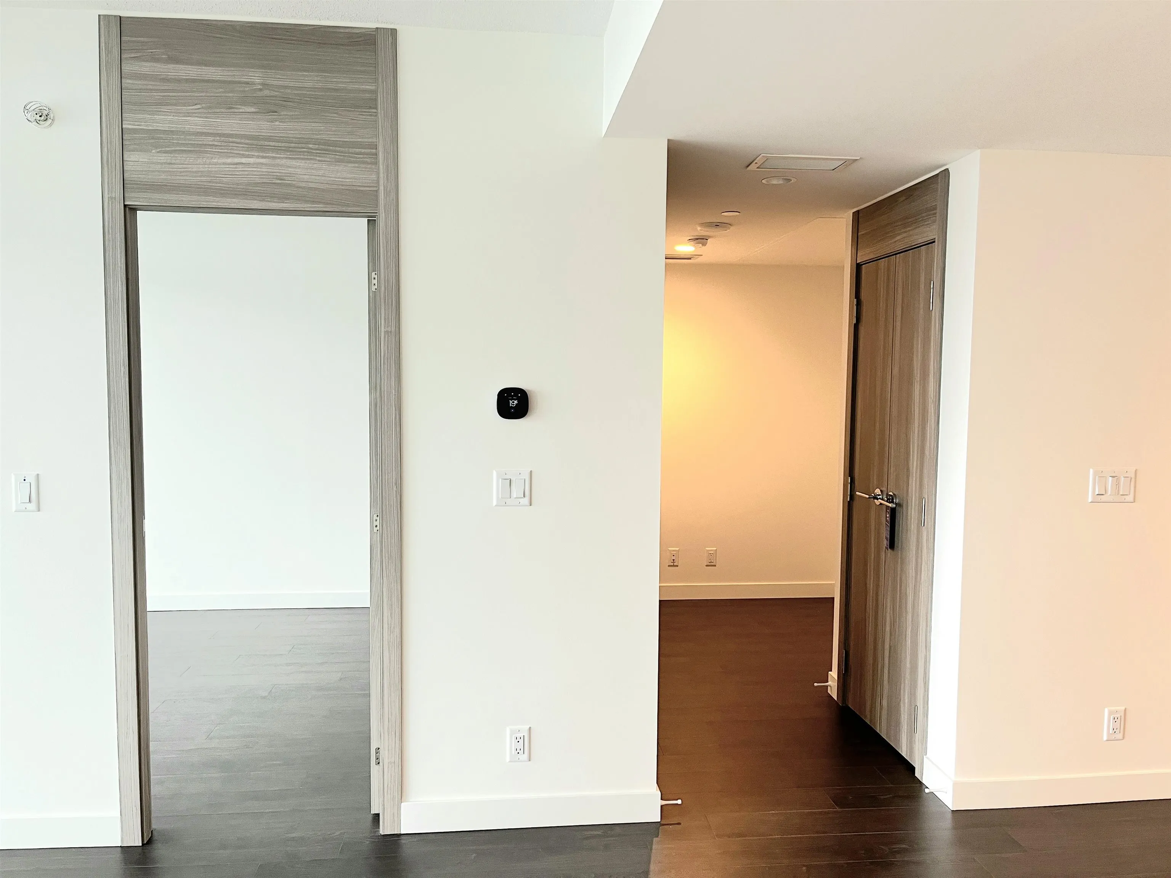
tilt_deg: -4.6
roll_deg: +0.0
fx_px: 880
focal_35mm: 26
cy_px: 439
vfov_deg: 53.1
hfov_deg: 67.3
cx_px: 586
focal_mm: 5.1
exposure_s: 1/60.2
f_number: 1.6
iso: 100
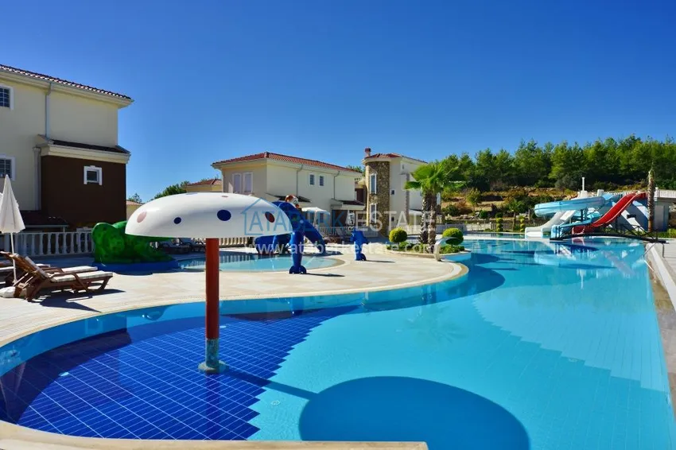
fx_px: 432
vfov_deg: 55.1
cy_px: 225
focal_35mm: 23
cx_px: 338
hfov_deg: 76.1
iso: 200
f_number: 9
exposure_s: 1/1600
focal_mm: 23
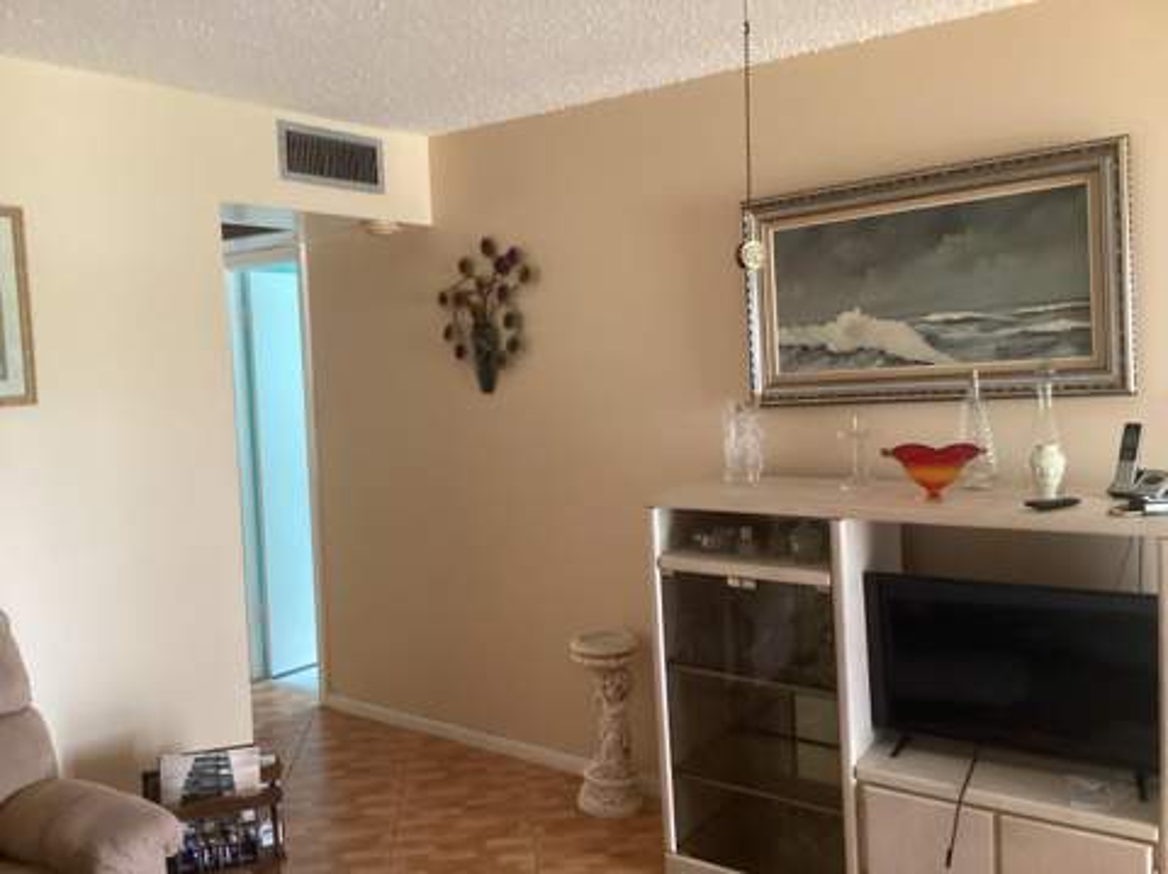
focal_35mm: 31
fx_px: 1045
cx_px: 584
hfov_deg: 58.4
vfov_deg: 45.4
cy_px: 437
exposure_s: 1/40
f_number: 2.4
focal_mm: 3.3
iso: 320
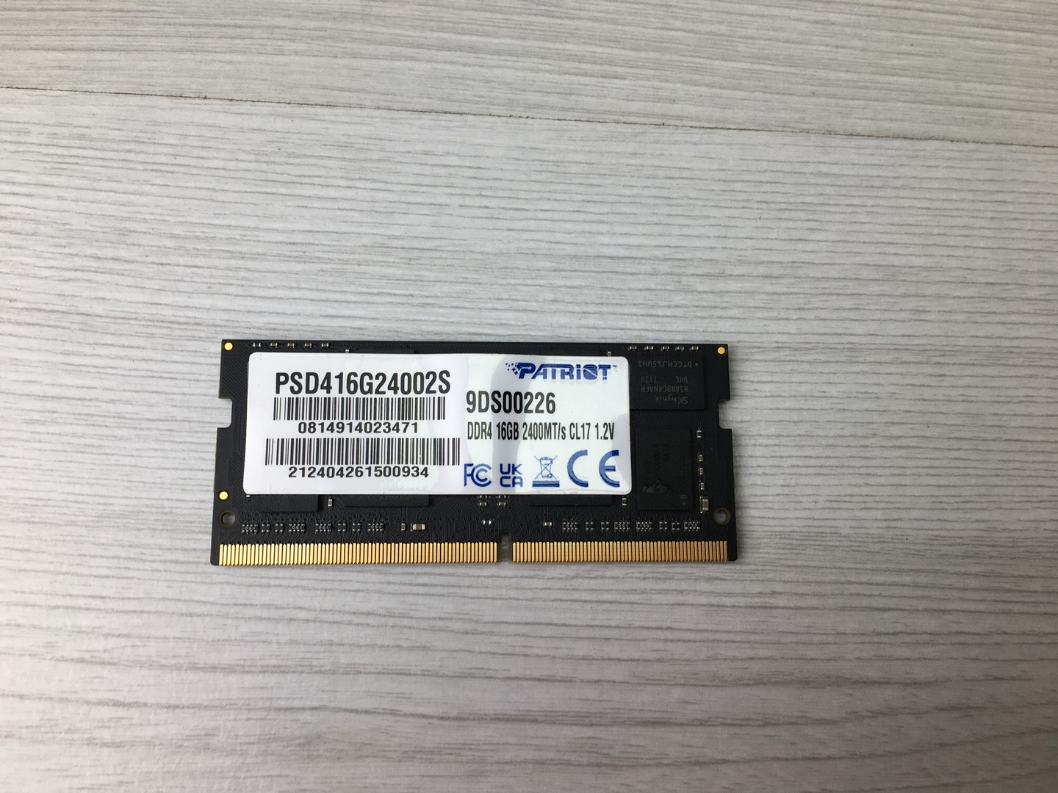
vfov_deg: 48.2
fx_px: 886
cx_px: 529
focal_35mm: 29
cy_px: 396
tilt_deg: -78.8
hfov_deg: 61.7
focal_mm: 4.15
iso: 25
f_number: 2.2
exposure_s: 1/100
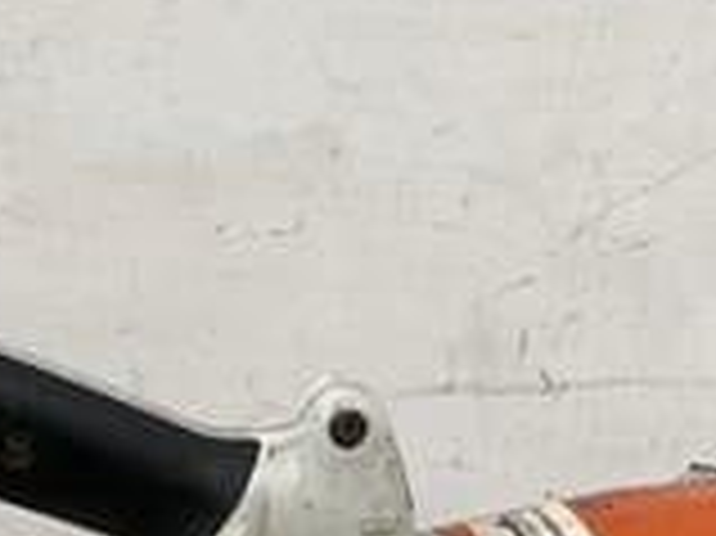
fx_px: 1819
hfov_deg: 21.7
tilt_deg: -29.1
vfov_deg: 15.7
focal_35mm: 88
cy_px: 741
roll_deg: +0.8
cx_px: 45
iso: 64
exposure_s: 1/100
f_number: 1.8
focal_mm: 3.99
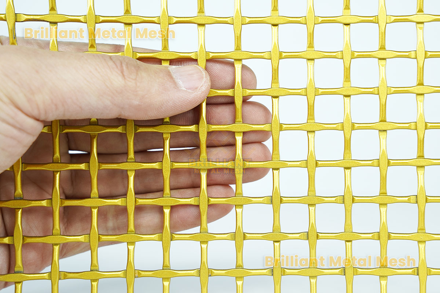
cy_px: 146
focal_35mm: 60
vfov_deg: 22.7
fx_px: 731
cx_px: 220
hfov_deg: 33.5
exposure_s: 1/100
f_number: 7.1
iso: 100
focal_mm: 59.8
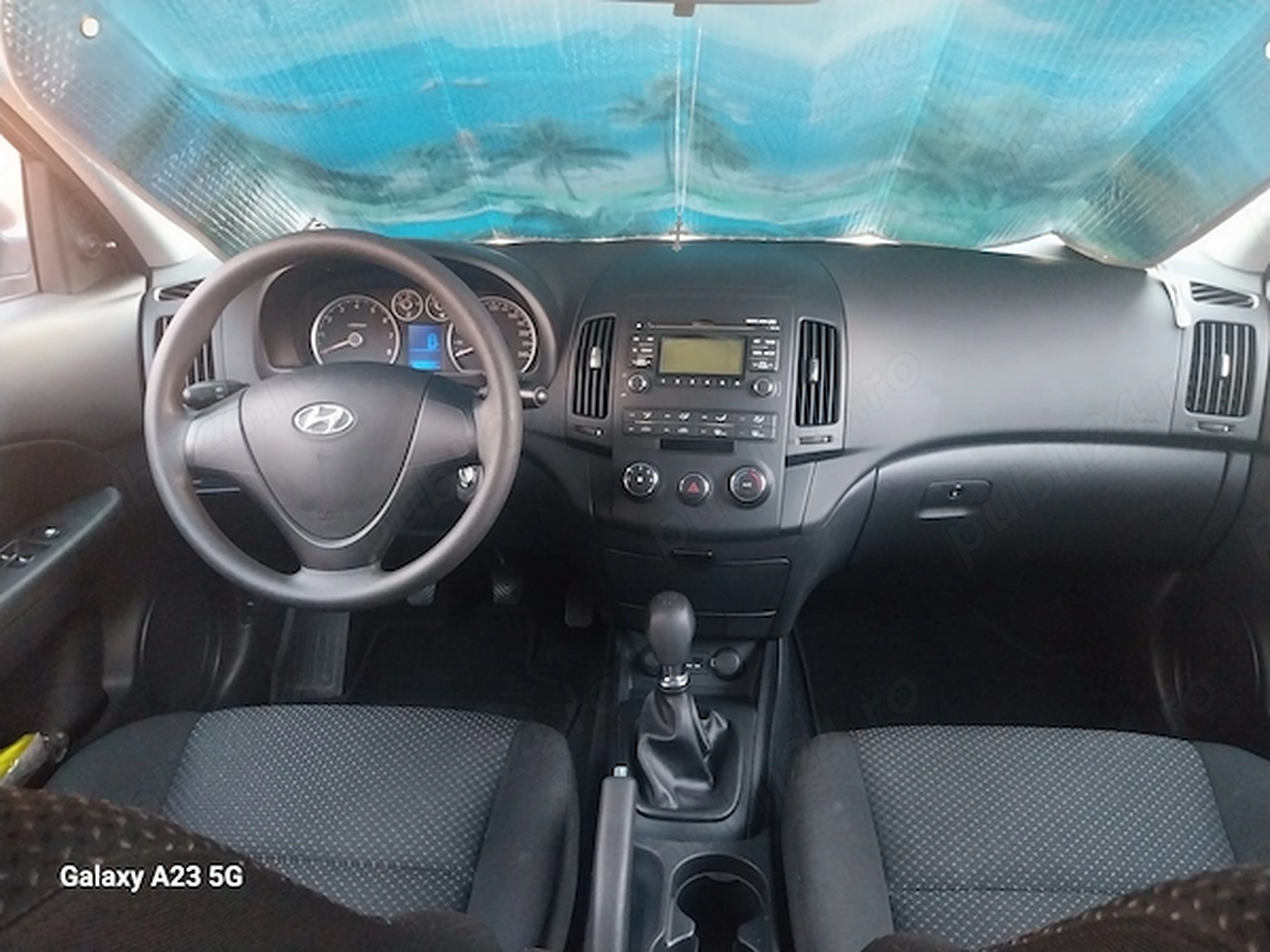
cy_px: 476
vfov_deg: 53.1
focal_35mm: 26
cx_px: 635
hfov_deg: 67.3
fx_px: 954
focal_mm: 4
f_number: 1.8
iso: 1000
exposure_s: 1/24
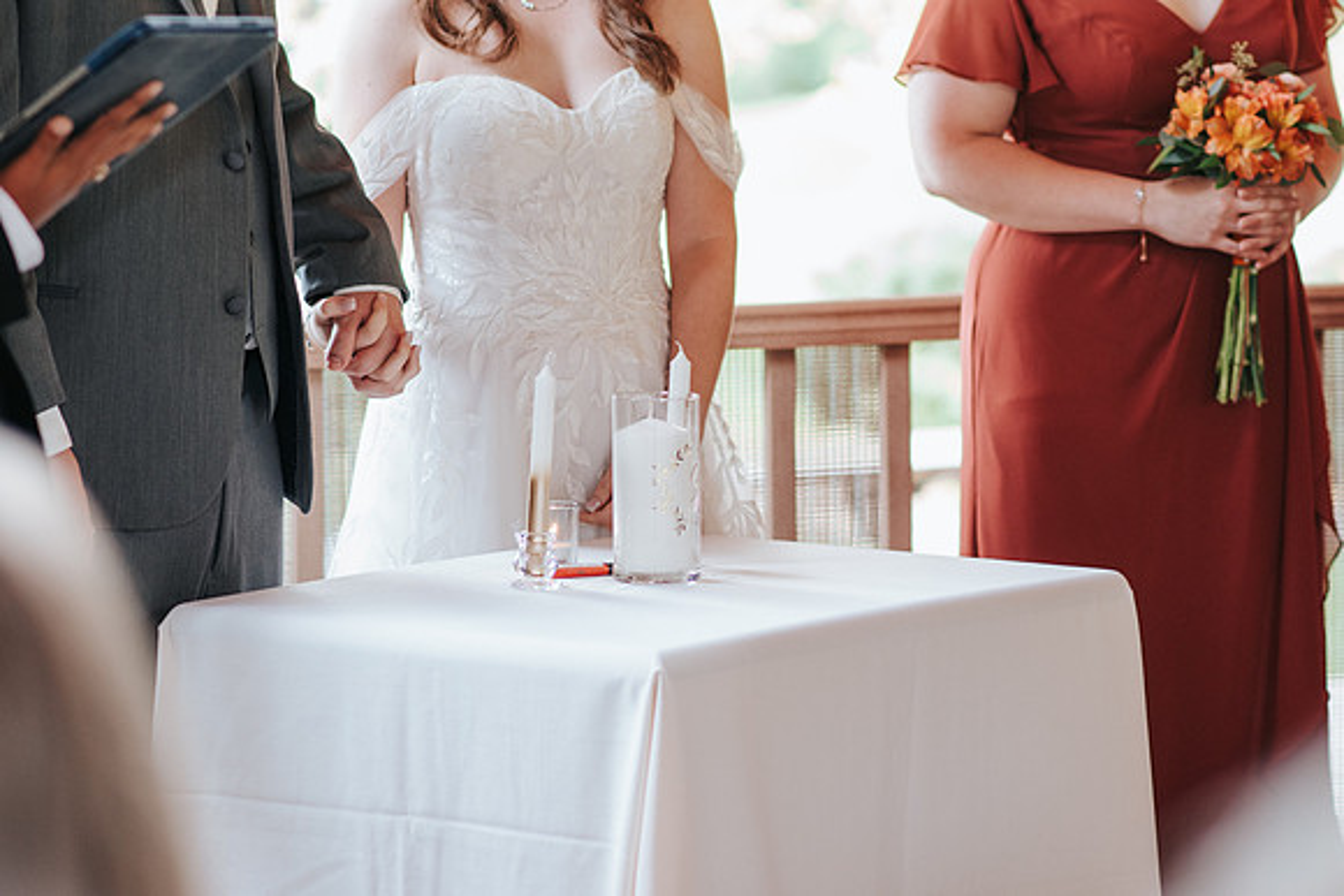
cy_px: 448
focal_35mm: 134
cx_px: 672
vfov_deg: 10.3
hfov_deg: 15.3
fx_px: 4989
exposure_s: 1/250
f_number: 2.8
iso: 800
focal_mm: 85
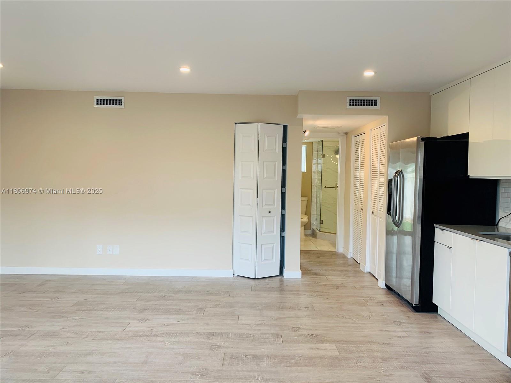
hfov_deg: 67.3
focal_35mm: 26
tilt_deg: -2.8
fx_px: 384
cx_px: 256
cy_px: 192
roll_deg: -1.0
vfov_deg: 53.1
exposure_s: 1/60
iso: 50
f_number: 1.8
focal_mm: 4.25
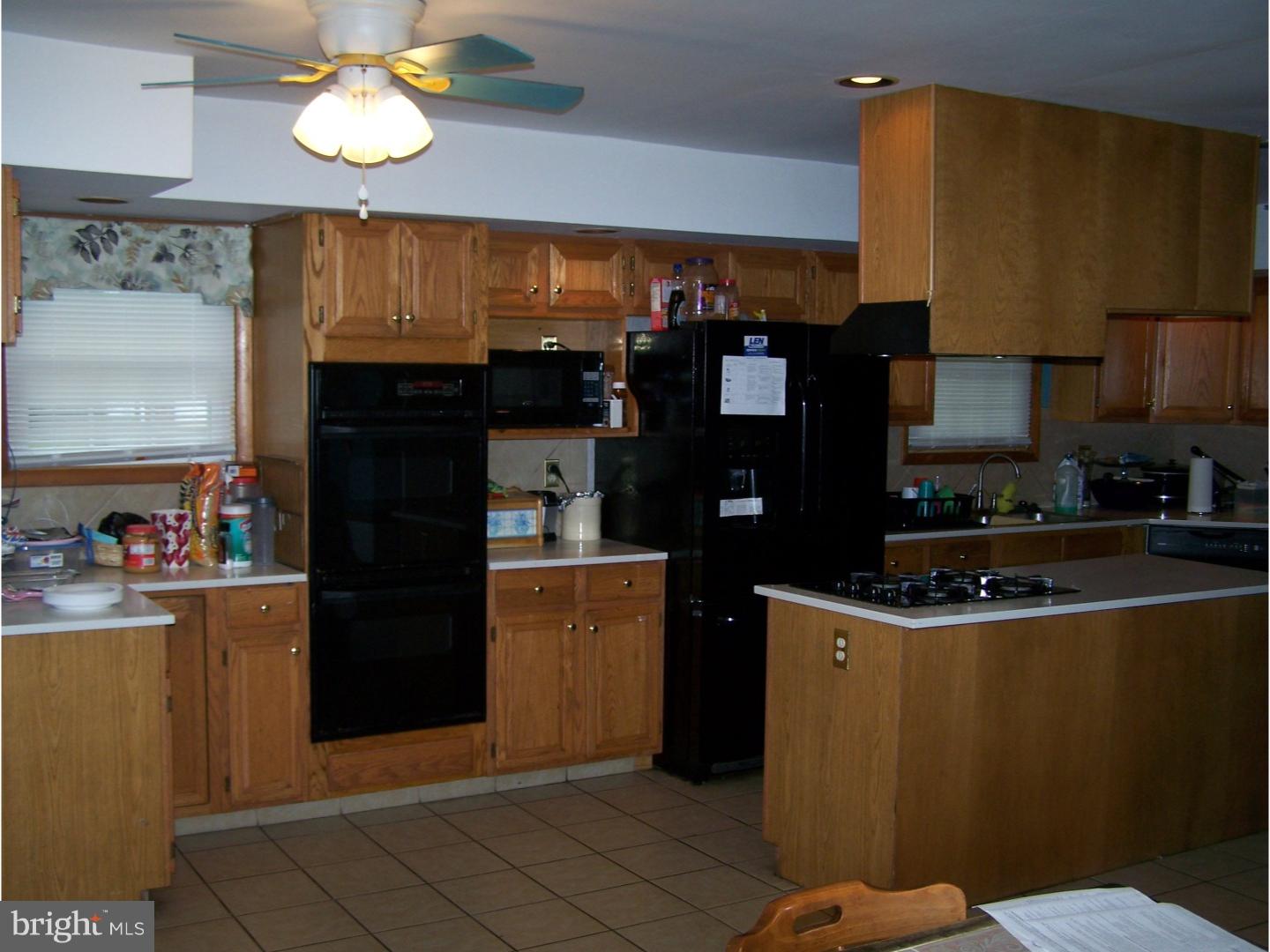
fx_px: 1394
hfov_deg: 49.0
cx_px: 635
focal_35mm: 38
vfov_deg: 37.7
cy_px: 476
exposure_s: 1/60
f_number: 2.8
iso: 80
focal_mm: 6.3
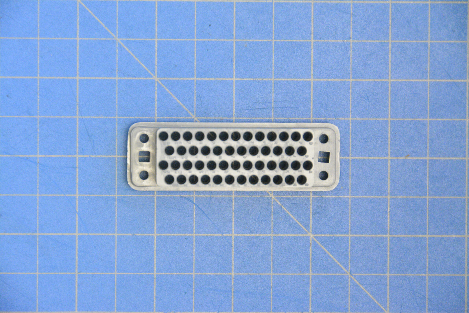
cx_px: 234
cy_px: 156
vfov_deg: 4.6
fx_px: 3908
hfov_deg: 6.9
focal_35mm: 300
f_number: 8
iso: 6400
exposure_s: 1/8
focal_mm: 200
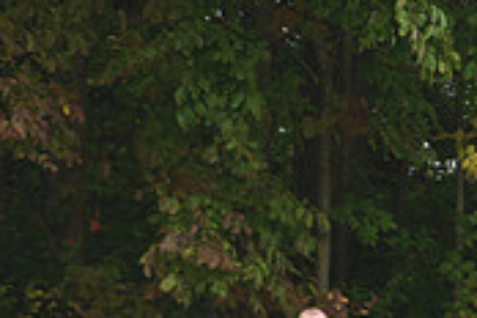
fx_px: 14600
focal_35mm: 1102
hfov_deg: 1.9
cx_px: 504
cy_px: 521
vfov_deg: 1.2
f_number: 5.3
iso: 320
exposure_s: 1/1000
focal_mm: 220
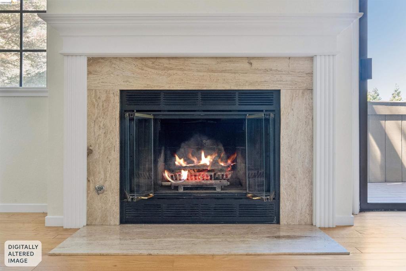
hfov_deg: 63.7
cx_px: 203
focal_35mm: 29
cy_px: 136
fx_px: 327
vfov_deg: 45.0
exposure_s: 1/20
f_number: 11
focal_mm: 29
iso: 6400
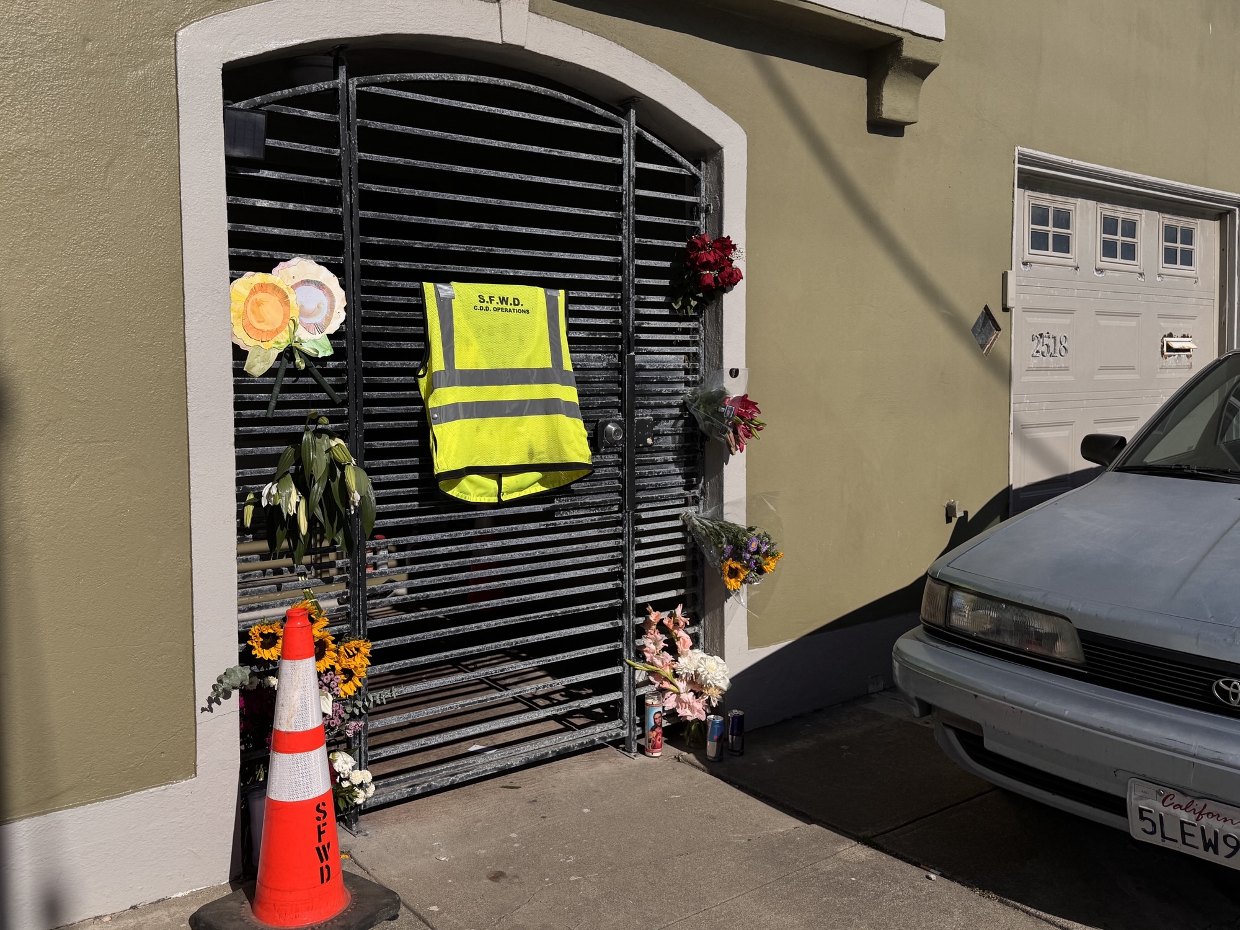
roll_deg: -0.1
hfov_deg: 71.6
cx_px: 620
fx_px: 860
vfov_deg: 56.8
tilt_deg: -4.2
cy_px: 465
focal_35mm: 24
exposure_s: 1/12346
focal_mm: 6.76
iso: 64
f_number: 1.78
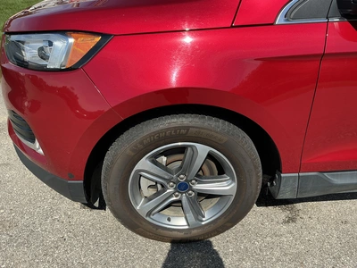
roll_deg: -0.4
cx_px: 178
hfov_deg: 63.4
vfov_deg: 49.7
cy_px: 134
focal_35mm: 28
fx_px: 289
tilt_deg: -28.7
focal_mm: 3
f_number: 1.8
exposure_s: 1/1168
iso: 25
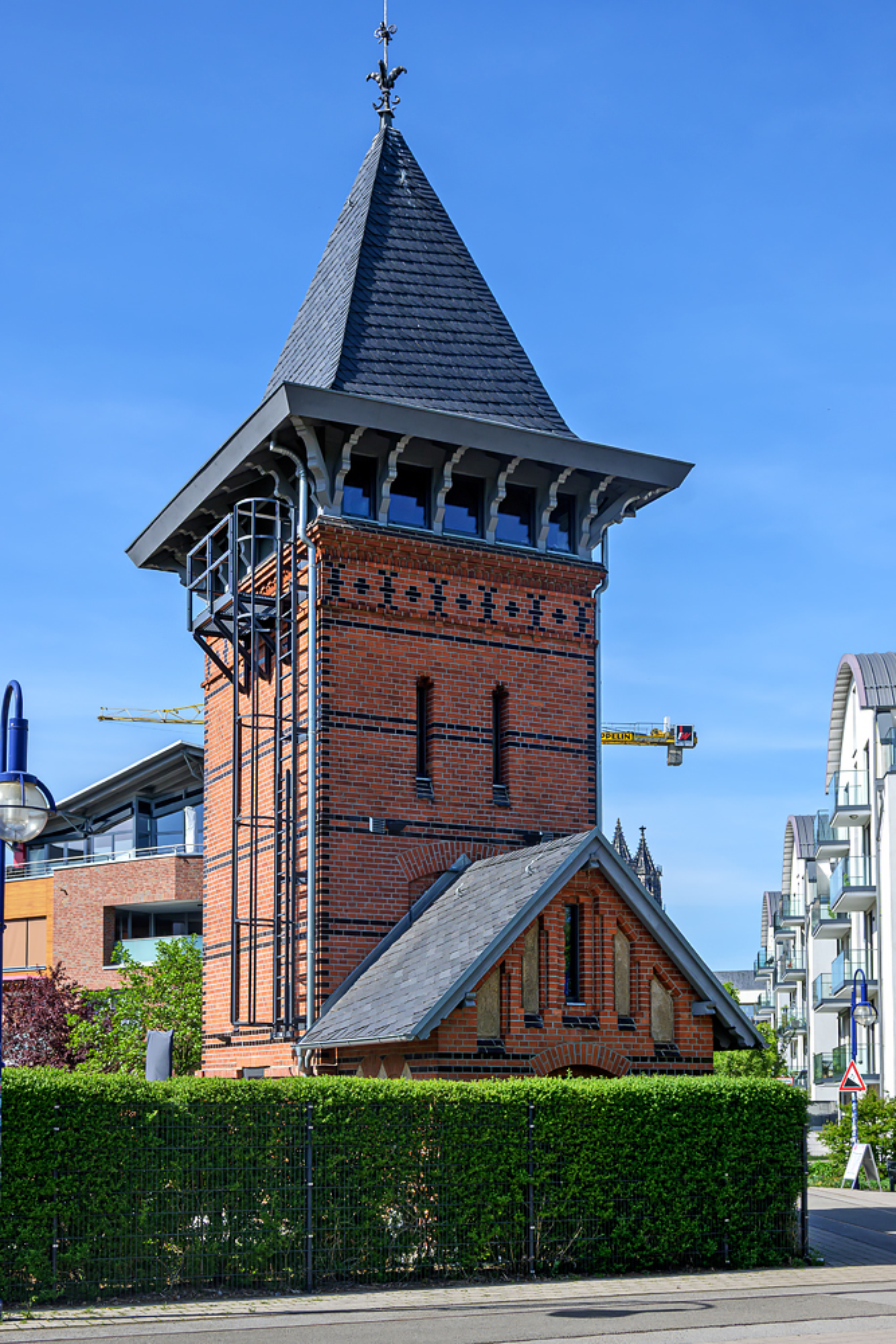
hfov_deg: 34.2
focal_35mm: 39
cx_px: 448
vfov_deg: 49.5
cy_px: 672
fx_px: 1455
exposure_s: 1/500
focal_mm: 26
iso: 200
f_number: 8
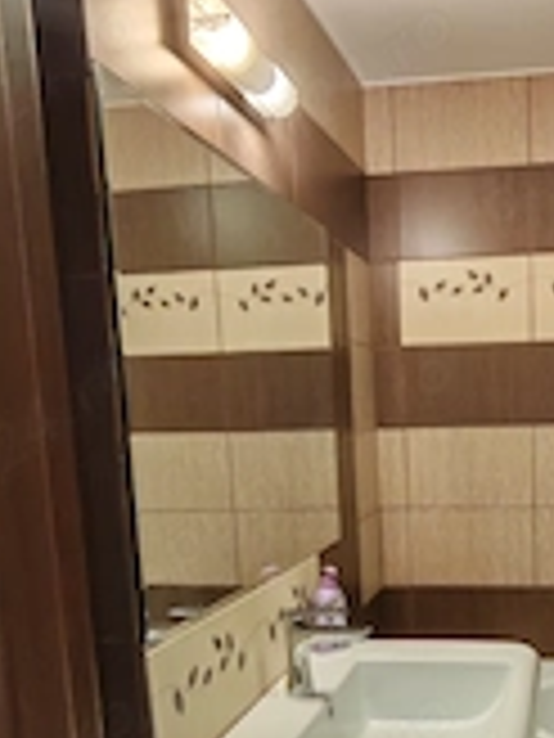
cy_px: 536
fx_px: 832
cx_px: 464
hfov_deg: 35.3
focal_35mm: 39
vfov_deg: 46.5
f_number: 2.2
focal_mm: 1.96
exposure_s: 1/33
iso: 200
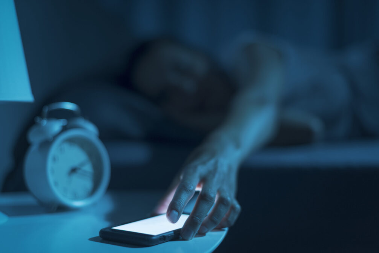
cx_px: 187
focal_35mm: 51
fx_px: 537
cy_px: 129
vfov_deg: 26.5
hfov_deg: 38.9
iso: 320
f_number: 1.8
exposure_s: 1/50
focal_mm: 50
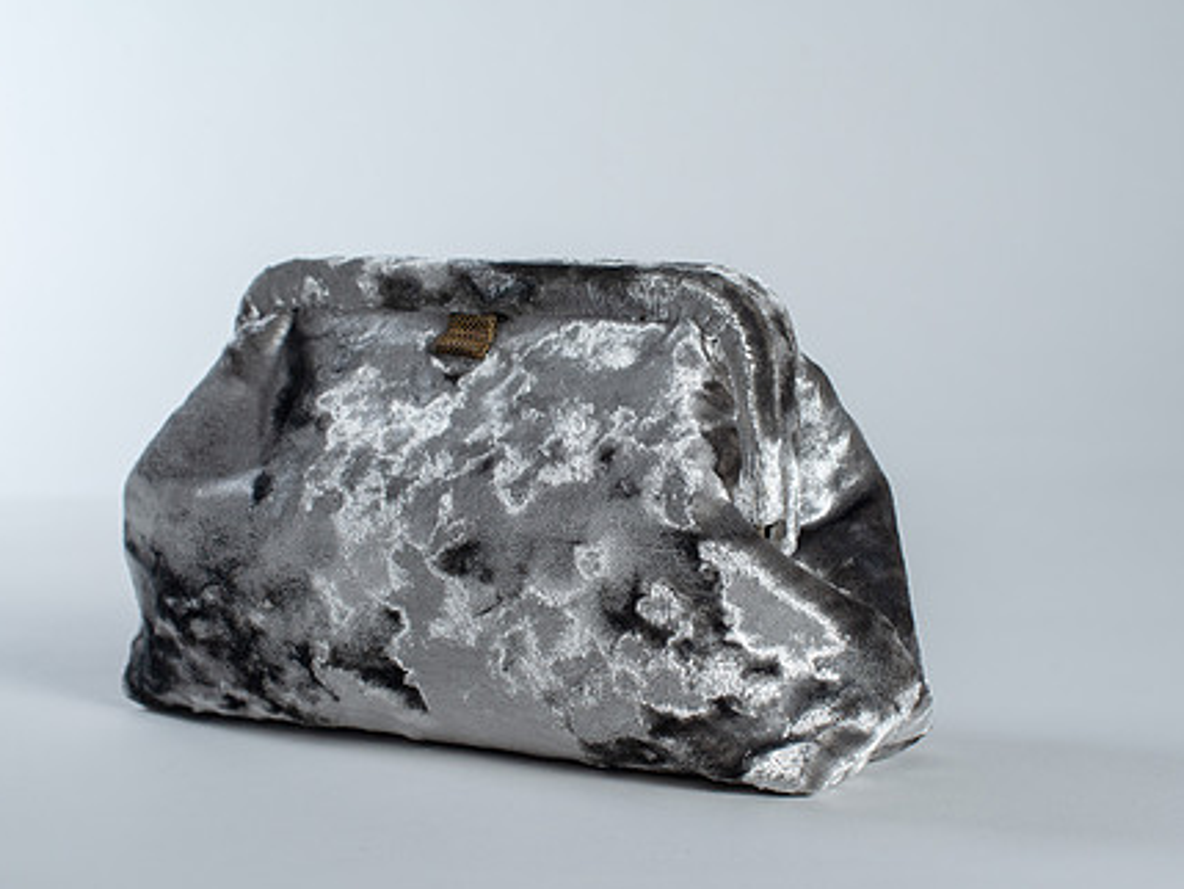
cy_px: 468
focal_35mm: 65
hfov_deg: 29.8
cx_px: 585
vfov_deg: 22.6
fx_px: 2224
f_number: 8
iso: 200
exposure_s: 1/200
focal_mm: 50
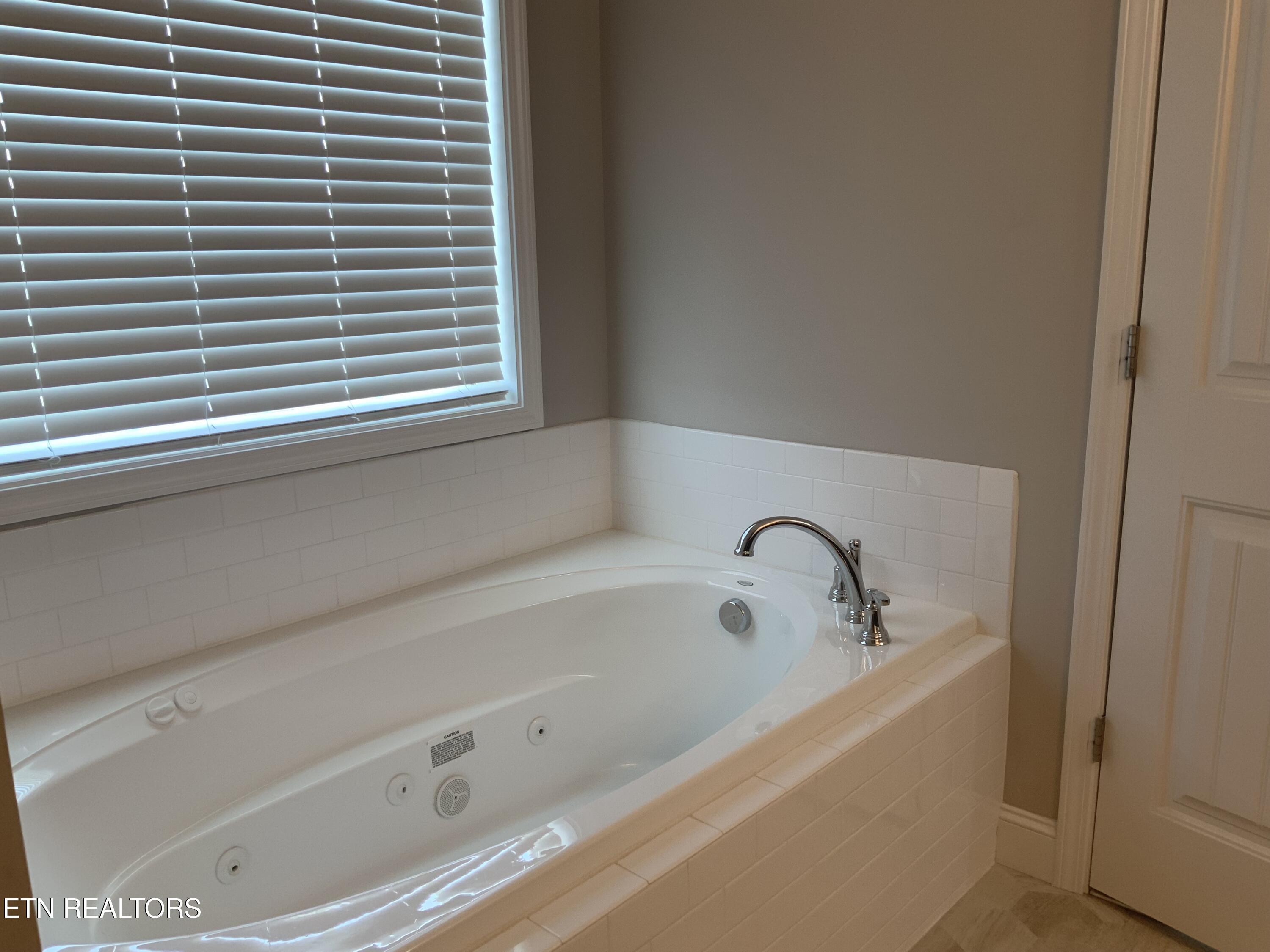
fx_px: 1064
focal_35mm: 29
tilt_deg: -10.6
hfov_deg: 61.7
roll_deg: +1.7
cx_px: 635
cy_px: 476
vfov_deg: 48.2
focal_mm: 3
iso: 40
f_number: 1.8
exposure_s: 1/120
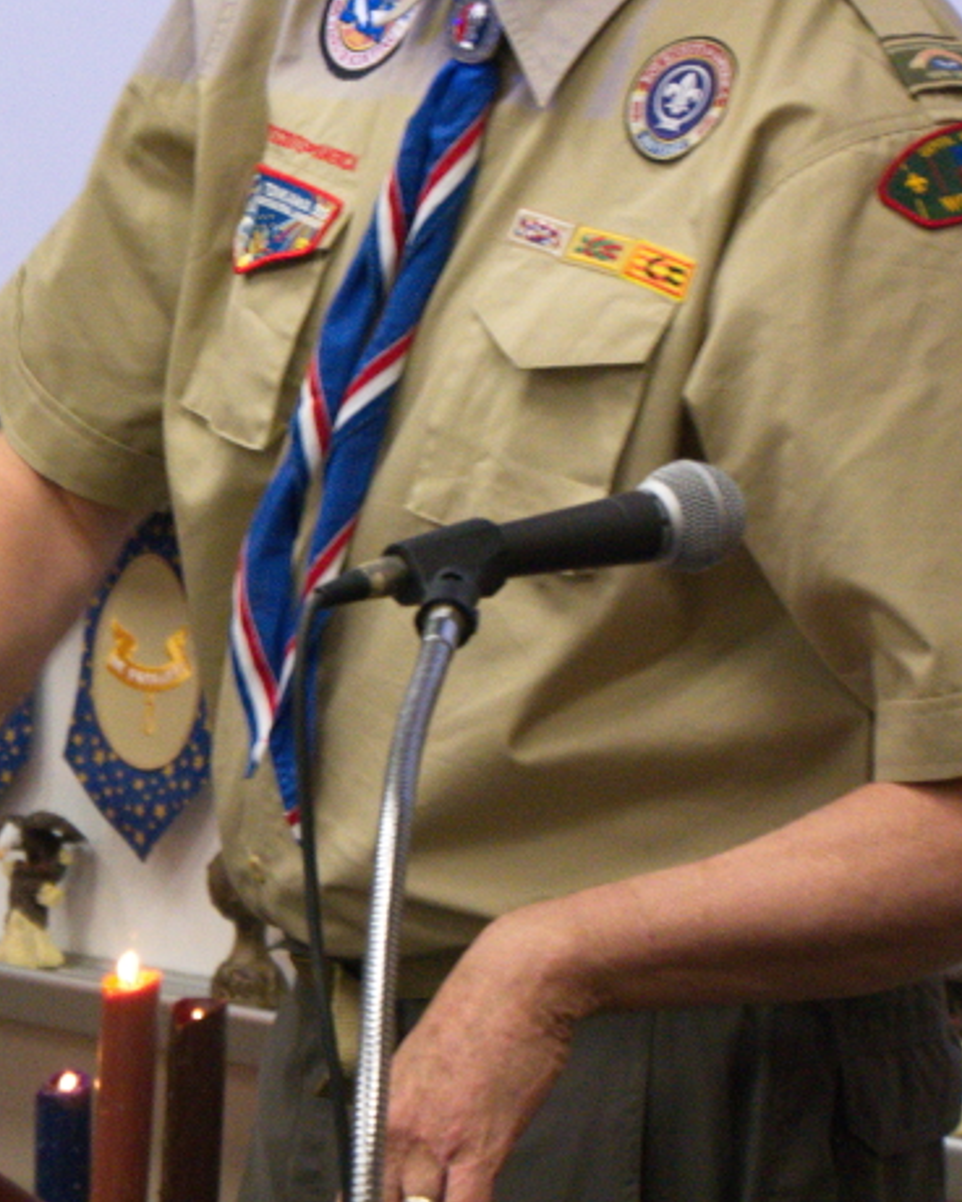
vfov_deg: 7.3
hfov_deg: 5.8
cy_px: 261
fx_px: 9431
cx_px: -254
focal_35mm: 265
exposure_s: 1/125
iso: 3200
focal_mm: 61
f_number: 5.2
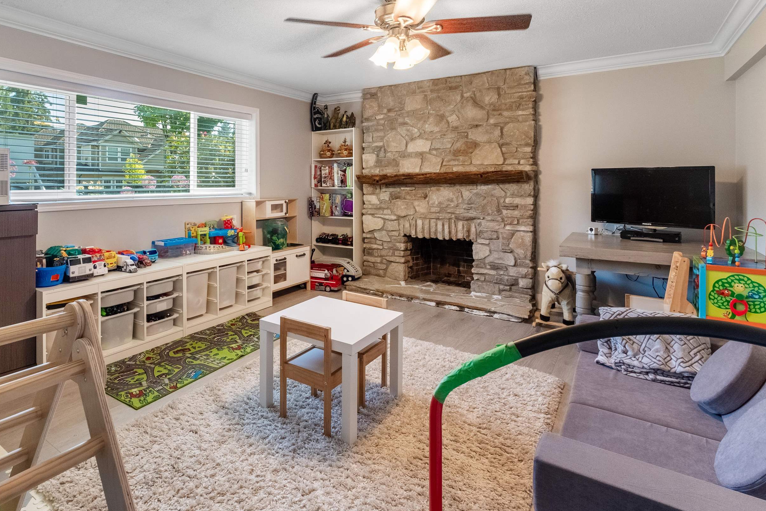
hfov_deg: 85.5
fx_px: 404
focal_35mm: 19
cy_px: 195
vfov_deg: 63.7
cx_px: 294
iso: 1250
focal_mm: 10
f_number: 7.1
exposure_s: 1/250
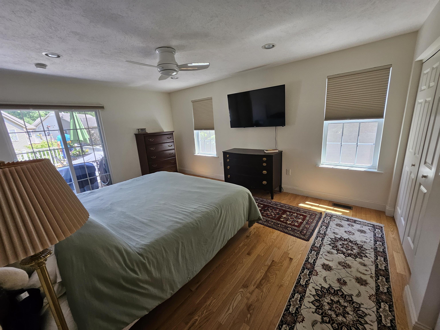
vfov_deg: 89.9
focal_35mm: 13
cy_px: 165
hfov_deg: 106.2
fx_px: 165
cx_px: 220
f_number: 2.2
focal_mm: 1.7
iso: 80
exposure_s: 1/60
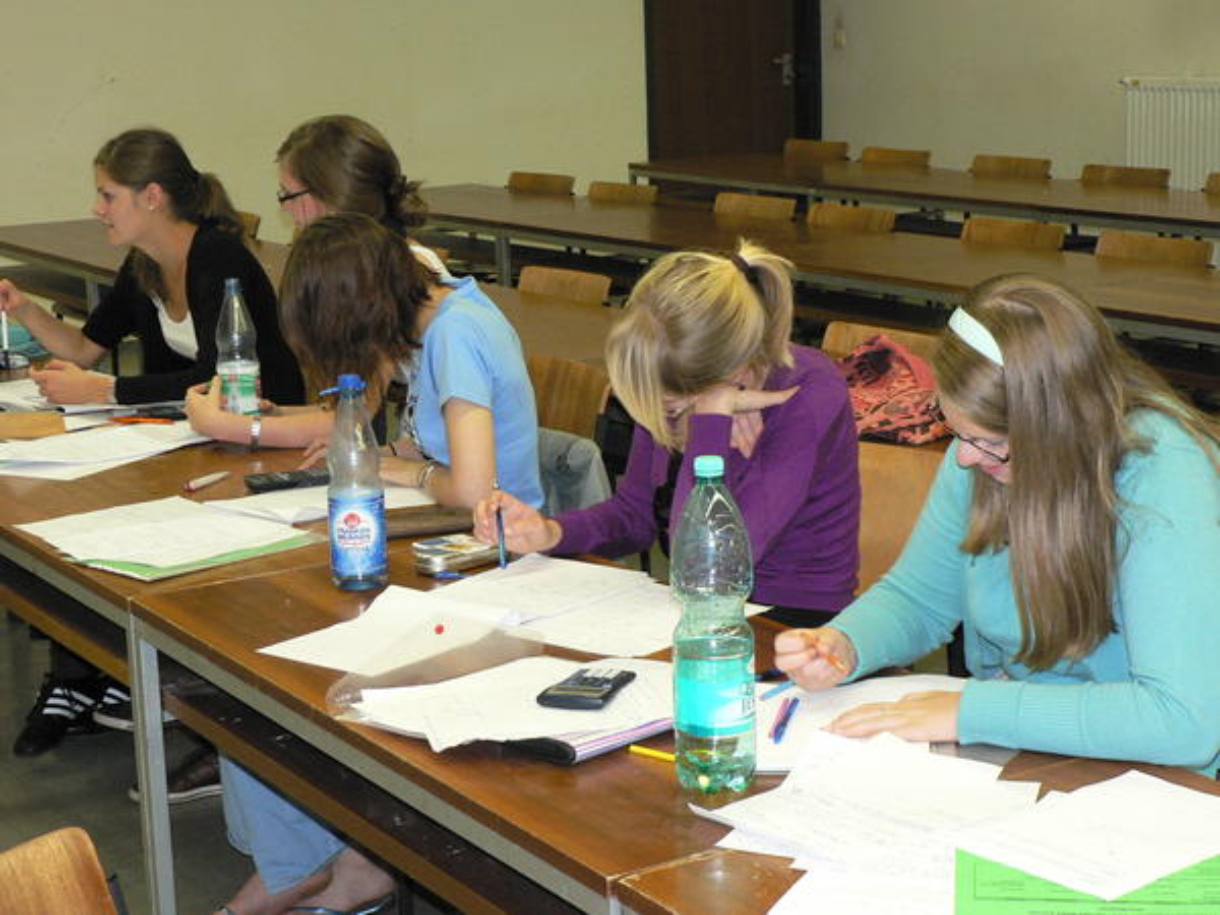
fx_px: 2361
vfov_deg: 21.9
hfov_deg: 29.0
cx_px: 610
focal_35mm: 67
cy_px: 458
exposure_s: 1/60
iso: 300
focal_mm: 11.2
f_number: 3.2
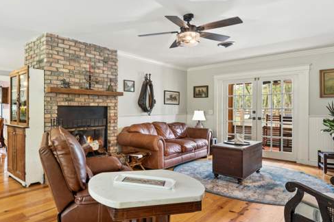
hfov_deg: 74.4
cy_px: 110
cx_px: 119
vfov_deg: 55.0
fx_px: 213
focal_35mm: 23
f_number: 9
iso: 250
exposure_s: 1.3
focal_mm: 14
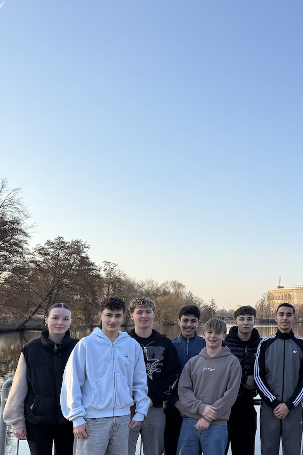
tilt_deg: +2.9
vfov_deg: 46.0
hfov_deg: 28.8
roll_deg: -0.9
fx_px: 530
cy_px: 284
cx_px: 336
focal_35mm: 42
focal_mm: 6.76
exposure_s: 1/992
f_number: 1.78
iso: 80
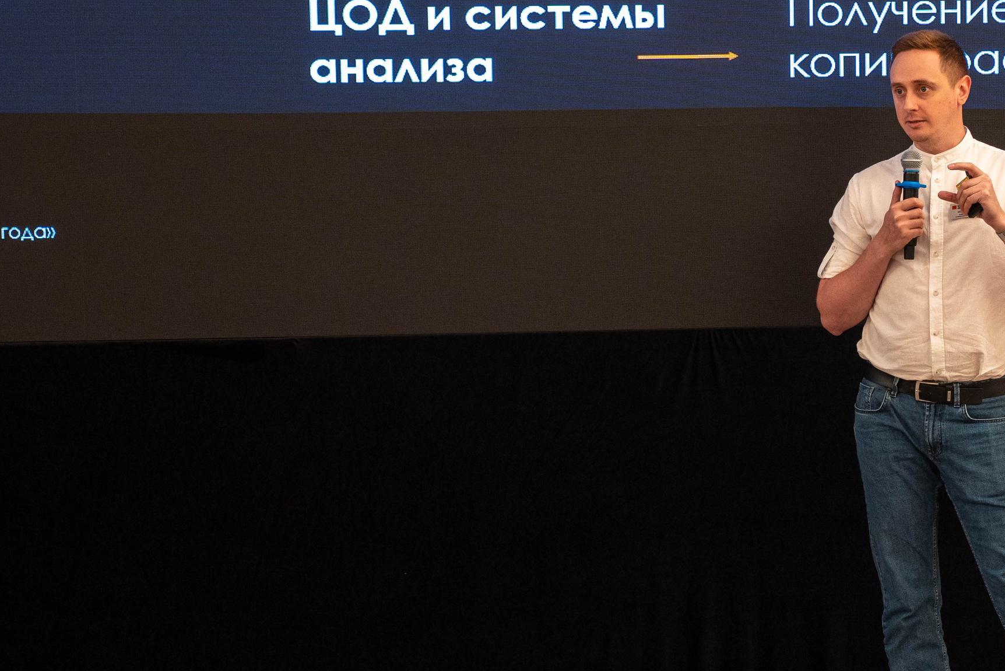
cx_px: 732
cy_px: 413
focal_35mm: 147
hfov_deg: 13.9
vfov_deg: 9.3
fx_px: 4104
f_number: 2.8
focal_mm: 66
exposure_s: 1/200
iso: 640
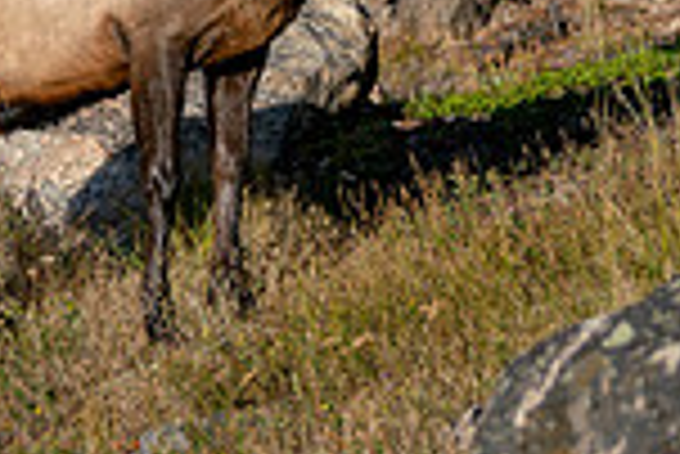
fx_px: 13046
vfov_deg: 2.0
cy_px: -281
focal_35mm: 690
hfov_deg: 3.0
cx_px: 302
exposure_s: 1/640
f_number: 5.6
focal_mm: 180
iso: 200
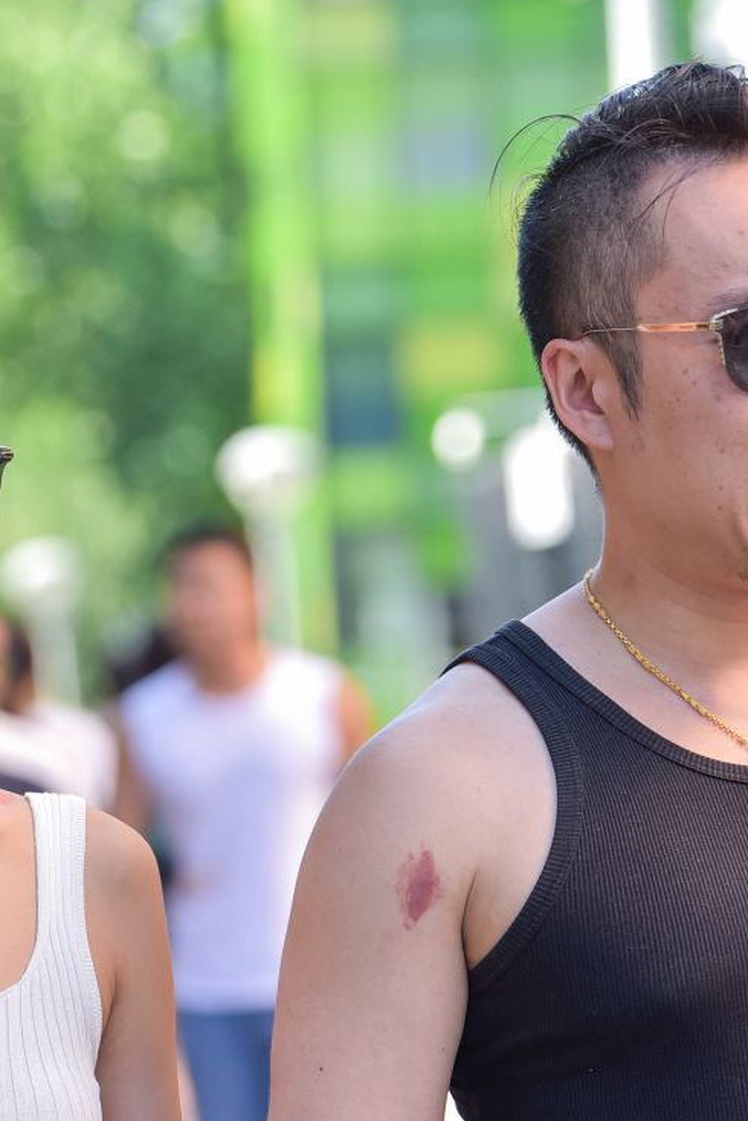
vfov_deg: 7.2
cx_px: -114
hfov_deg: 4.8
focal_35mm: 285
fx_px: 8873
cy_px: 1187
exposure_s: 1/1000
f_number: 4
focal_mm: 116
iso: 450
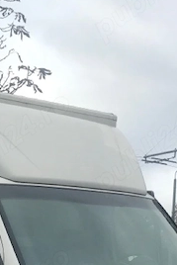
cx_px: 44
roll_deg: -2.0
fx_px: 641
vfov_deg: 21.6
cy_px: 321
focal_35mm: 87
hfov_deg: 15.7
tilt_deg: -2.1
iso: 20
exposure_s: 1/1330
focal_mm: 3.99
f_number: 1.8
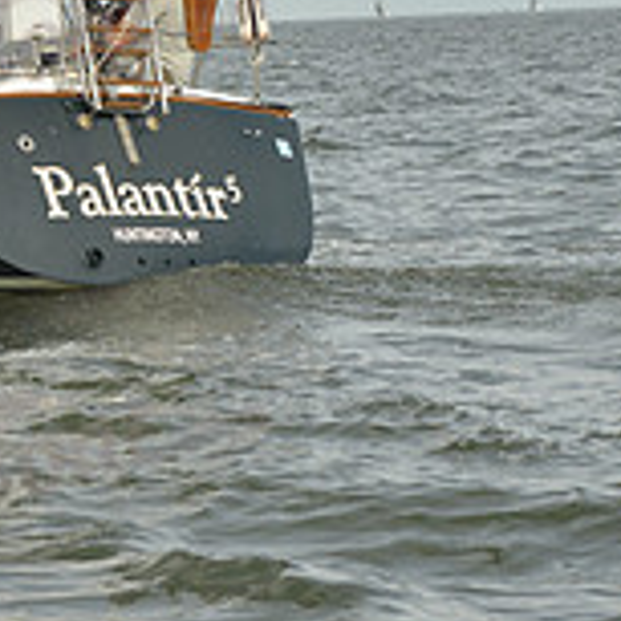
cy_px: -91
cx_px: -511
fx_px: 4567
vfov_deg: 7.7
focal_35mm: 225
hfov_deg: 7.5
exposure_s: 1/1000
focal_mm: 70
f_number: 7.1
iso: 200
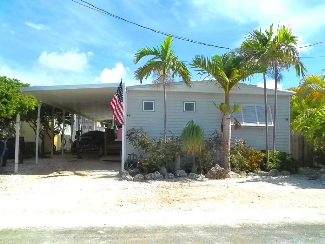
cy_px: 122
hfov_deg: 55.4
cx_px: 162
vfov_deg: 42.9
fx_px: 310
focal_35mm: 33
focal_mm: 5.9
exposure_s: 1/200
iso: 64
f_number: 8
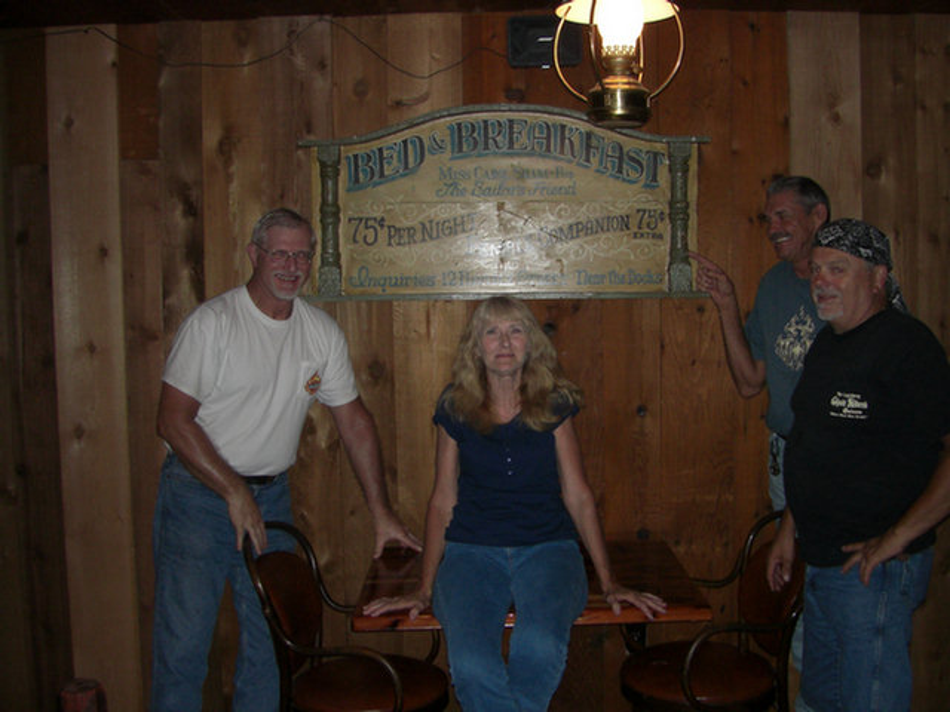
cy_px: 356
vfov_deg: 37.7
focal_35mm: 38
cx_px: 475
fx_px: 1043
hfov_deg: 49.0
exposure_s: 1/60
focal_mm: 6.3
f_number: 3.4
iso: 200
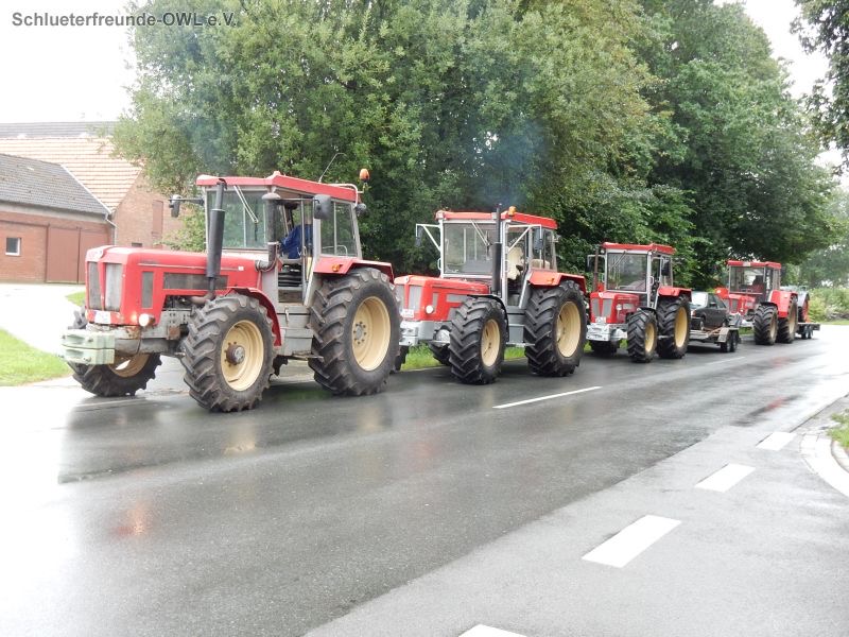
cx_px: 424
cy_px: 318
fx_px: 1055
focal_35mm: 43
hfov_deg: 43.9
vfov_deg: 33.6
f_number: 4.2
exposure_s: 1/30
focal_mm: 7.6
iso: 220
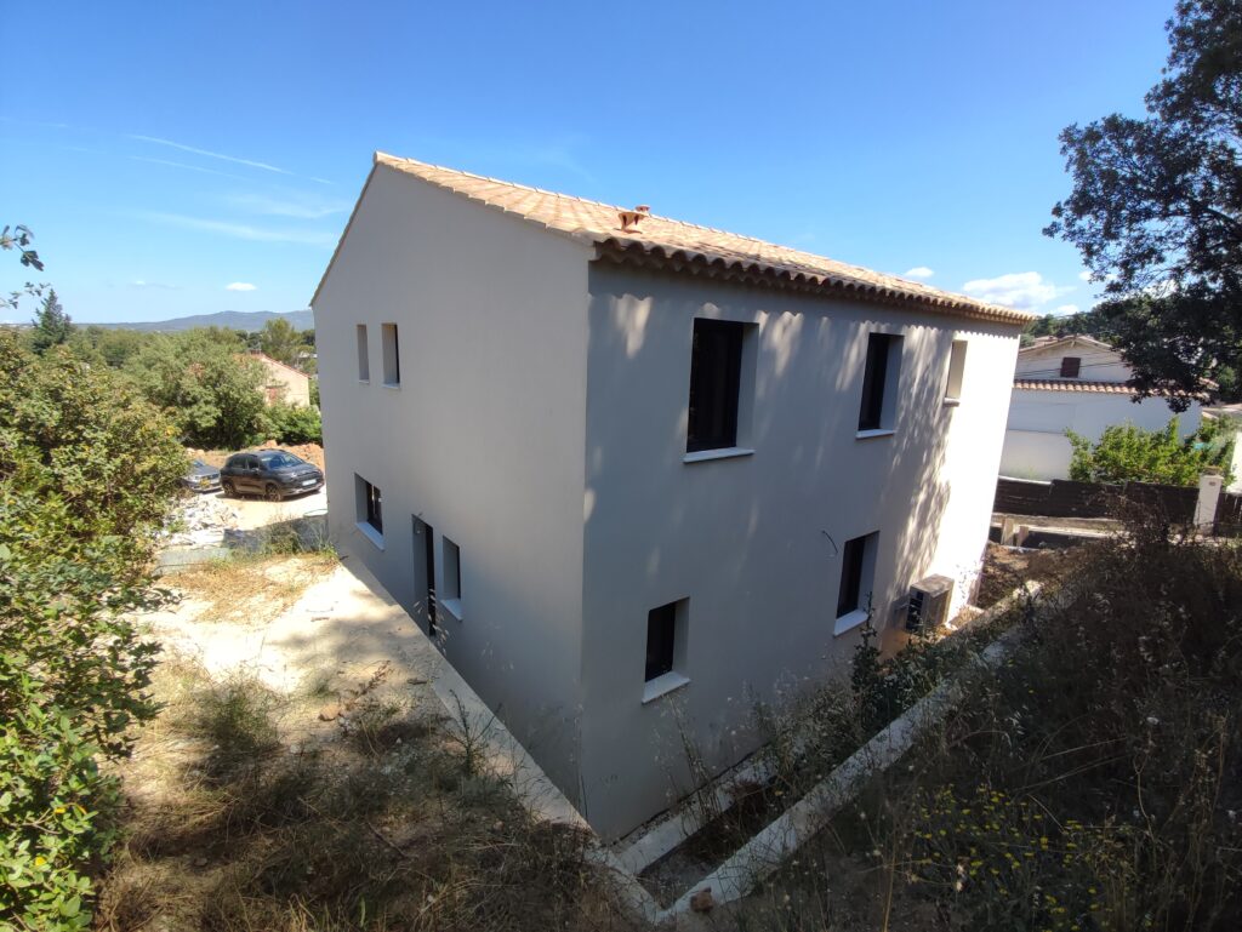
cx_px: 621
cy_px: 466
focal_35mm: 16
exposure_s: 1/799
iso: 50
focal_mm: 1.65
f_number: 2.2
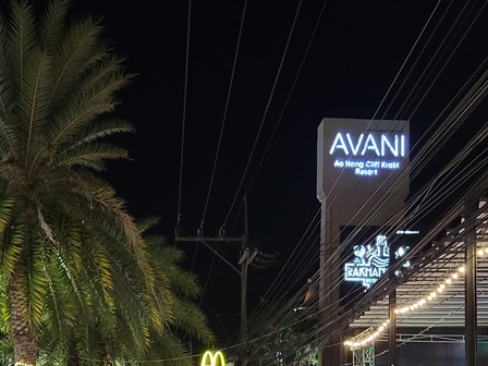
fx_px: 818
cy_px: 337
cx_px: 138
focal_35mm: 58
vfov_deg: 24.4
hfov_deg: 32.8
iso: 320
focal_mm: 5.4
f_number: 1.8
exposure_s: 1/13
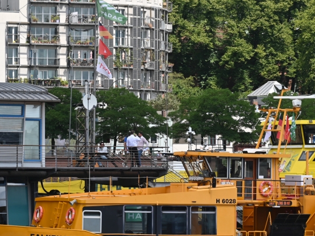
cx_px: 250
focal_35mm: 183
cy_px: 188
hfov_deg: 10.8
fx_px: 1665
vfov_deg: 8.1
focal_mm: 100
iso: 100
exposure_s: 1/320
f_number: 6.3
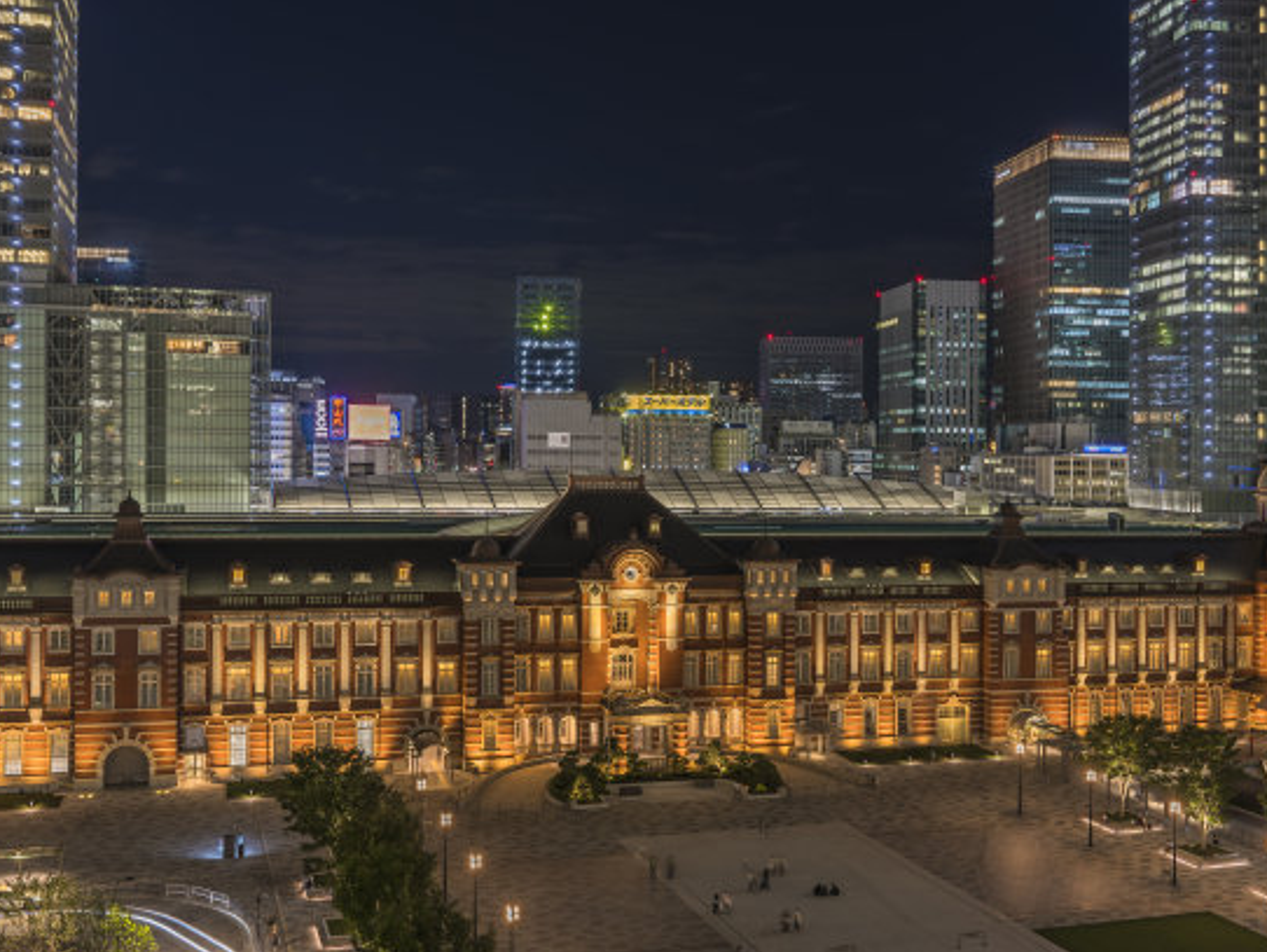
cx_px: 666
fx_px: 1391
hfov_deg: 48.9
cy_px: 476
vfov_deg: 37.7
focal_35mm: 38
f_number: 11
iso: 50
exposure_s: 25
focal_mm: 35
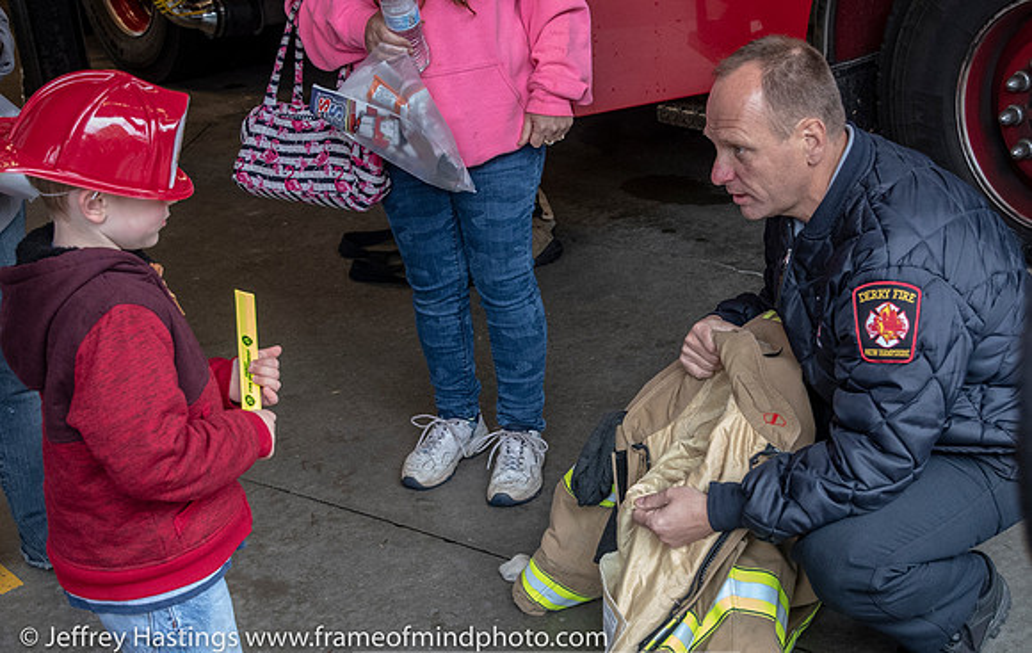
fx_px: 1599
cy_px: 330
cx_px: 585
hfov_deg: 35.7
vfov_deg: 23.1
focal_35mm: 57
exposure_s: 1/320
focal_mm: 26
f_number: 4
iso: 2000
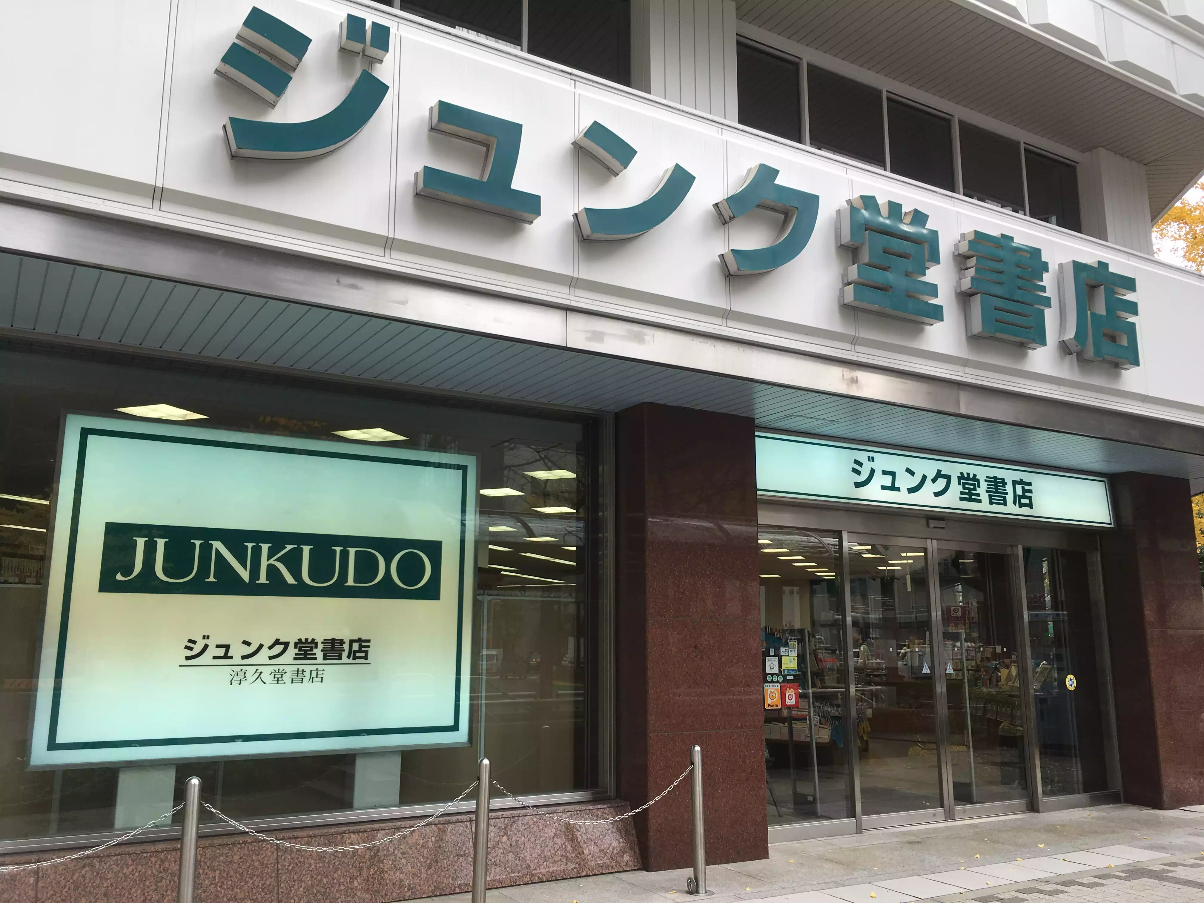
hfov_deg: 61.7
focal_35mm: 29
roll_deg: +0.2
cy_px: 452
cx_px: 602
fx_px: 1009
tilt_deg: +9.4
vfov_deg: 48.2
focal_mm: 4.15
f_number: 2.2
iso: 25
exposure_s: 1/324
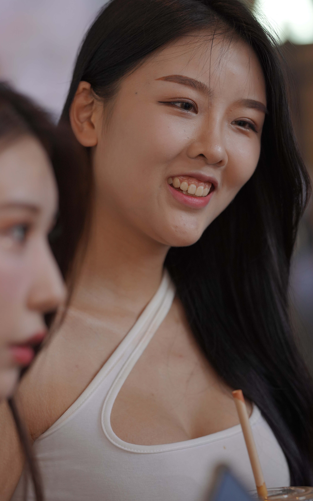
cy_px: 185
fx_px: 2470
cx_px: 187
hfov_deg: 7.2
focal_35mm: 181
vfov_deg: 11.6
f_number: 2.5
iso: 500
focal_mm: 135
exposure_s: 1/400
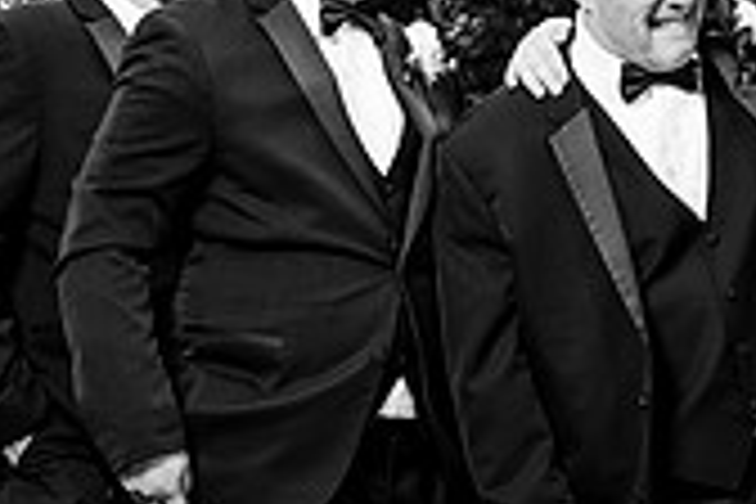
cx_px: 860
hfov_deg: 14.0
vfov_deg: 9.5
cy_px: 467
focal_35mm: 143
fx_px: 3003
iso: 100
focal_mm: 35
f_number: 4
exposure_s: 1/200
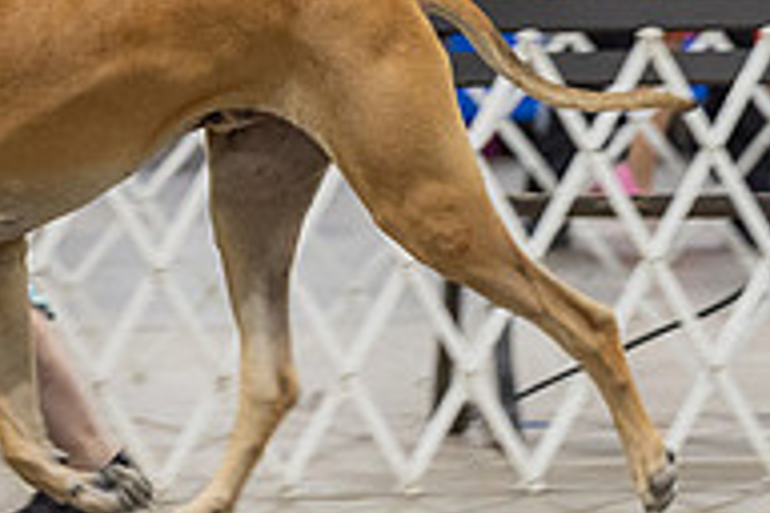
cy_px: 26
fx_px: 9197
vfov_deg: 3.2
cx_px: -261
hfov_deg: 4.8
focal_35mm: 430
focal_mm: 142
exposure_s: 1/160
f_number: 2.8
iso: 2000
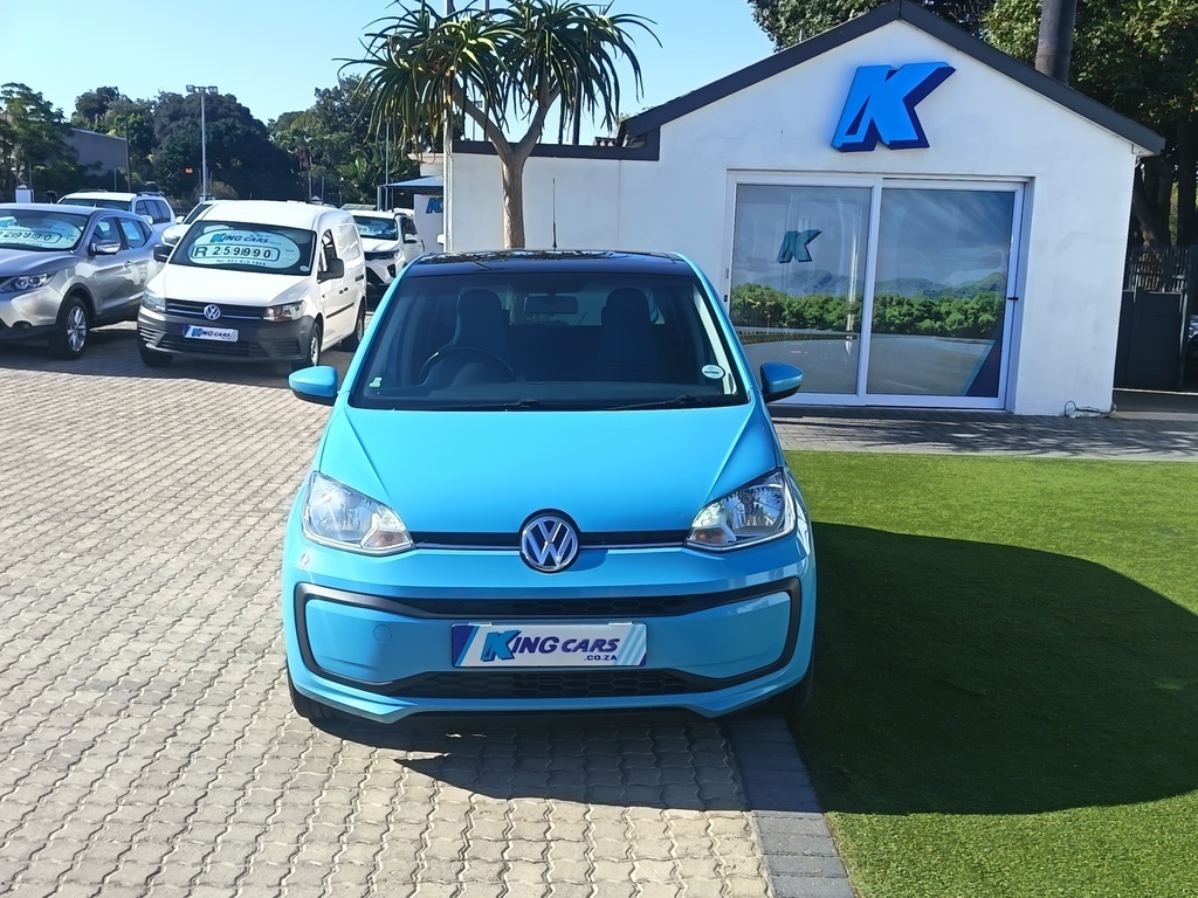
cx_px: 599
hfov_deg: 51.4
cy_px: 449
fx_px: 1246
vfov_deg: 39.7
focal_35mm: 36
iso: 100
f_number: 1.75
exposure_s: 1/541
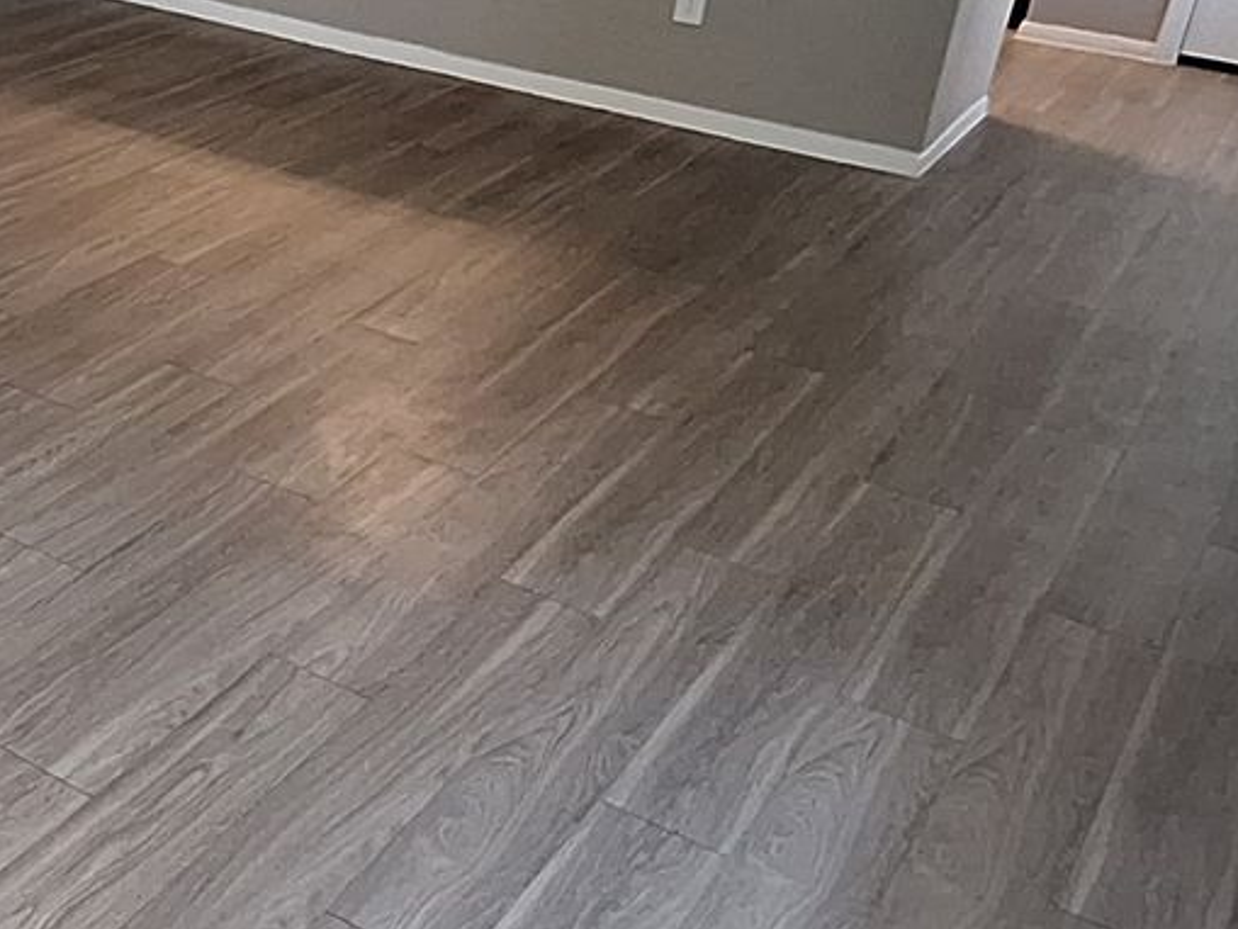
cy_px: 309
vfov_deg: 29.5
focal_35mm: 49
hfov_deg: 34.5
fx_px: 1753
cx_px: -63
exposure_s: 1/30
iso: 160
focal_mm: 1.74
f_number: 2.2
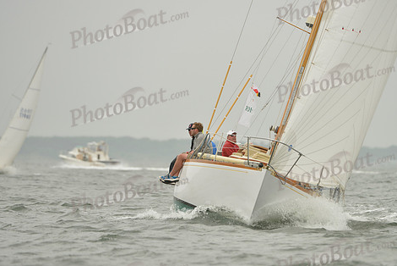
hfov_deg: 4.6
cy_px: 137
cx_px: 233
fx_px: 4899
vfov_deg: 3.1
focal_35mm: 444
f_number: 4.5
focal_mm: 360
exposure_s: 1/640
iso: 400
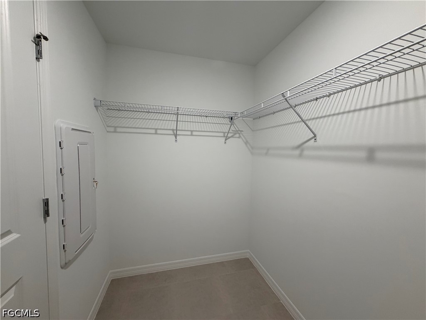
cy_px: 160
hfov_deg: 102.1
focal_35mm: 14
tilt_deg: -3.6
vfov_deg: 85.7
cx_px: 213
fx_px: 172
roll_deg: -0.8
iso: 320
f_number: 2.2
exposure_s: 1/120
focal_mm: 2.22
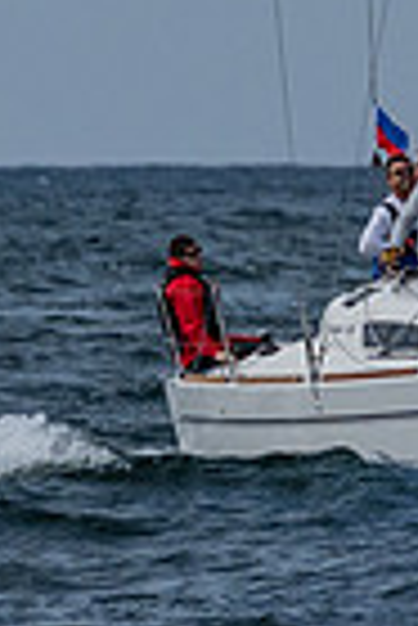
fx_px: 29706
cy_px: 13
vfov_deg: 1.2
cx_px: 553
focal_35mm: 1710
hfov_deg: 0.8
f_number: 6.3
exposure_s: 1/4000
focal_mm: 200
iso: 200
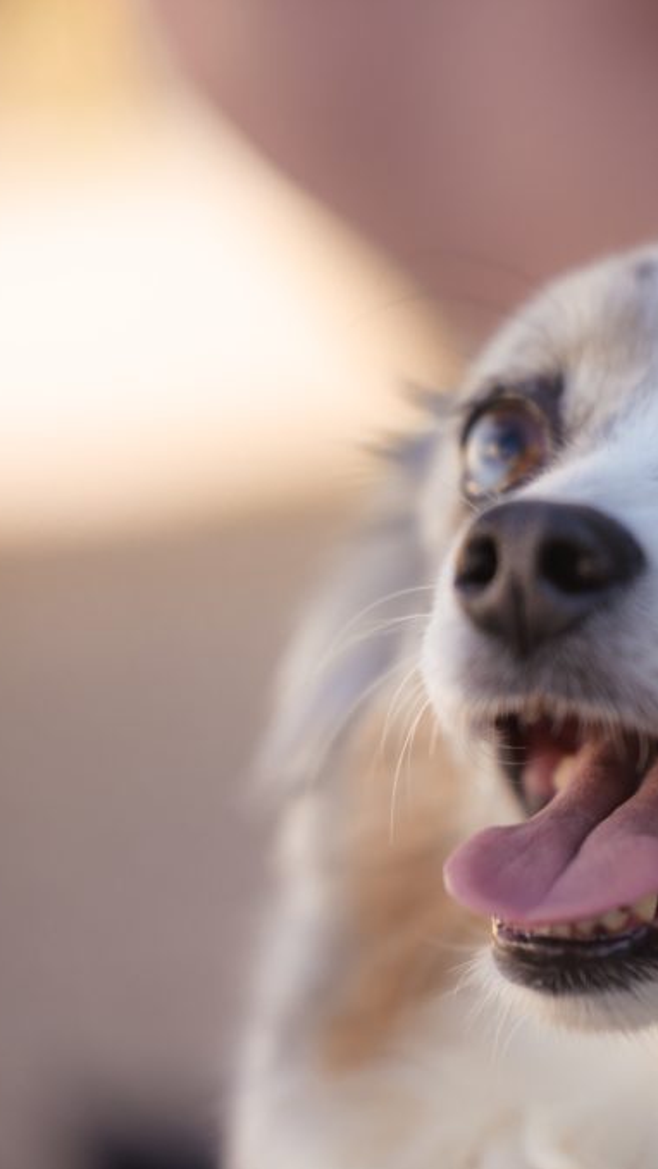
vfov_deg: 6.8
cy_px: 584
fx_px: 9800
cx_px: 856
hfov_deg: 3.8
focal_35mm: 316
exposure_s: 1/1250
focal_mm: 200
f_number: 2.8
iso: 180
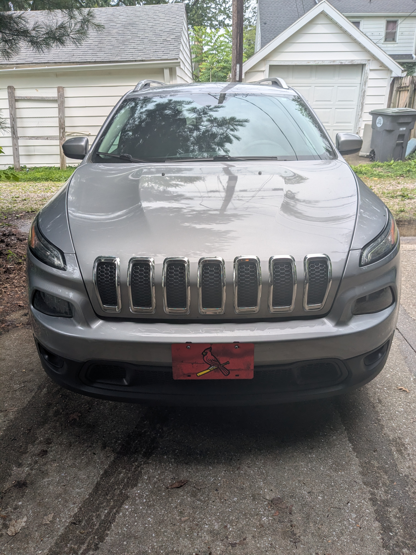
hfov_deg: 51.4
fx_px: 433
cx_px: 208
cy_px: 278
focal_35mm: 27
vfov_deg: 65.3
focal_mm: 4.38
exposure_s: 1/754
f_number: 1.73
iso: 55
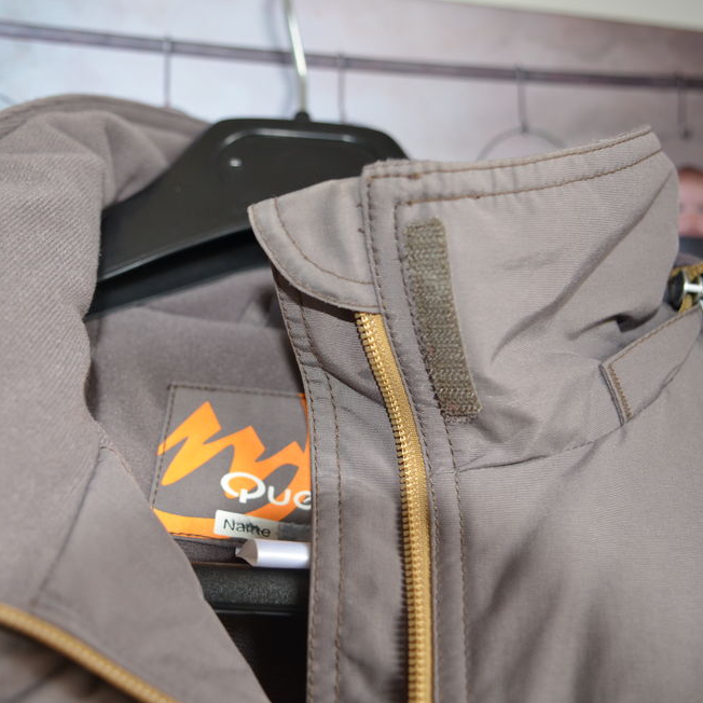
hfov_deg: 42.8
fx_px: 896
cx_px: 327
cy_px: 349
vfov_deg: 42.8
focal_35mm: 39
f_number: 2.8
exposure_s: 1/60
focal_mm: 20
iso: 640
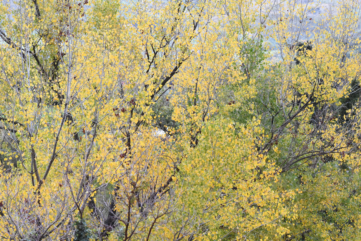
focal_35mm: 128
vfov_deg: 10.8
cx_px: 180
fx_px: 1278
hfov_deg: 16.1
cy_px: 120
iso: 16000
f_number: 4
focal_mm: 85
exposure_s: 1/8000
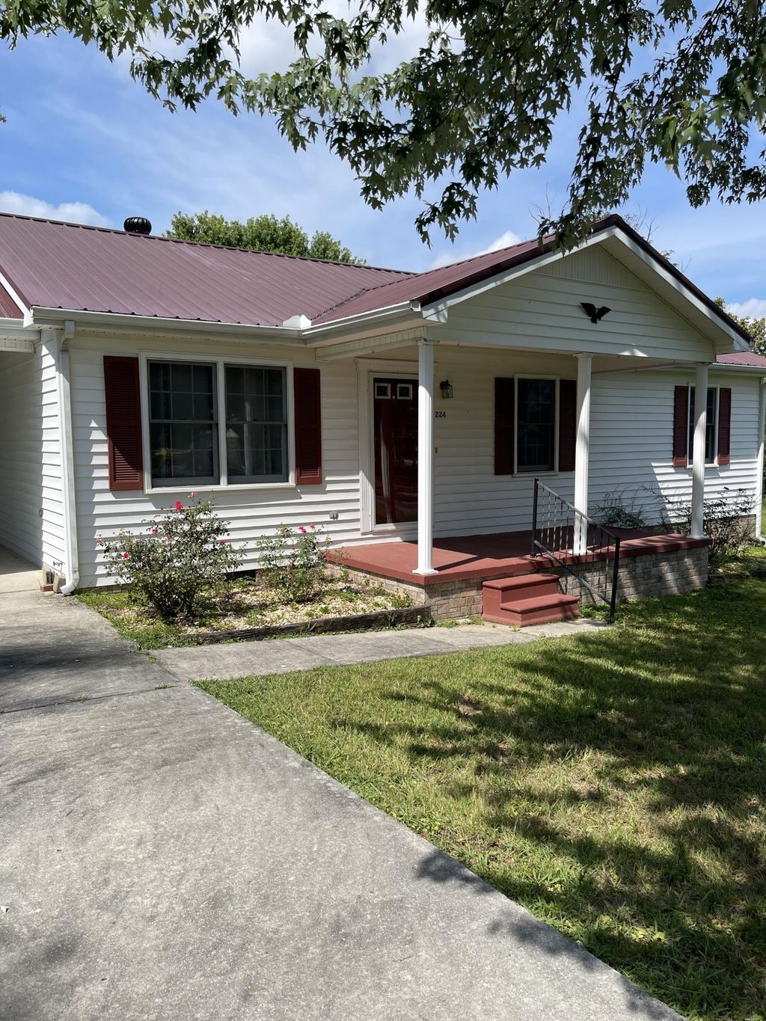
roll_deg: +0.1
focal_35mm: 25
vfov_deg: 69.4
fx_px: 738
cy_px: 510
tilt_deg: -6.5
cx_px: 383
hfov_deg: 54.9
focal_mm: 5.1
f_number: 1.6
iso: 32
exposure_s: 1/3165
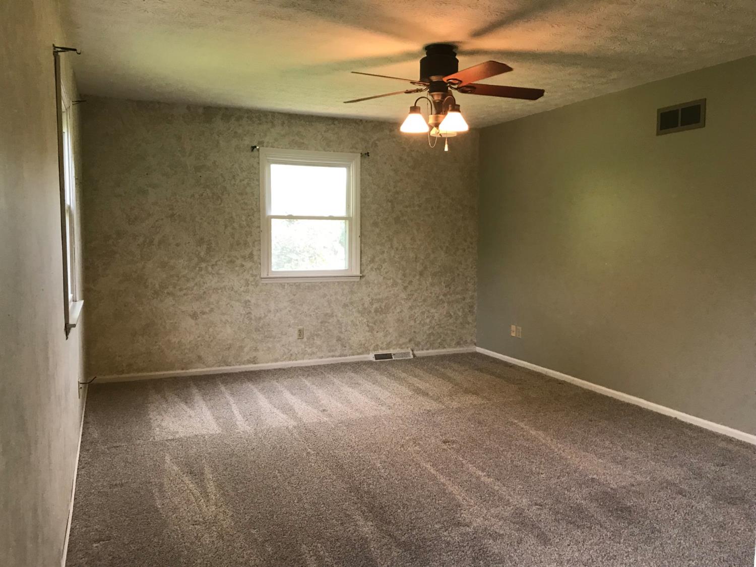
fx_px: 611
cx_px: 378
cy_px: 284
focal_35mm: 28
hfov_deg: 63.5
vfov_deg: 49.7
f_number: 1.8
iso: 40
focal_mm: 3.99
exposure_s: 1/30
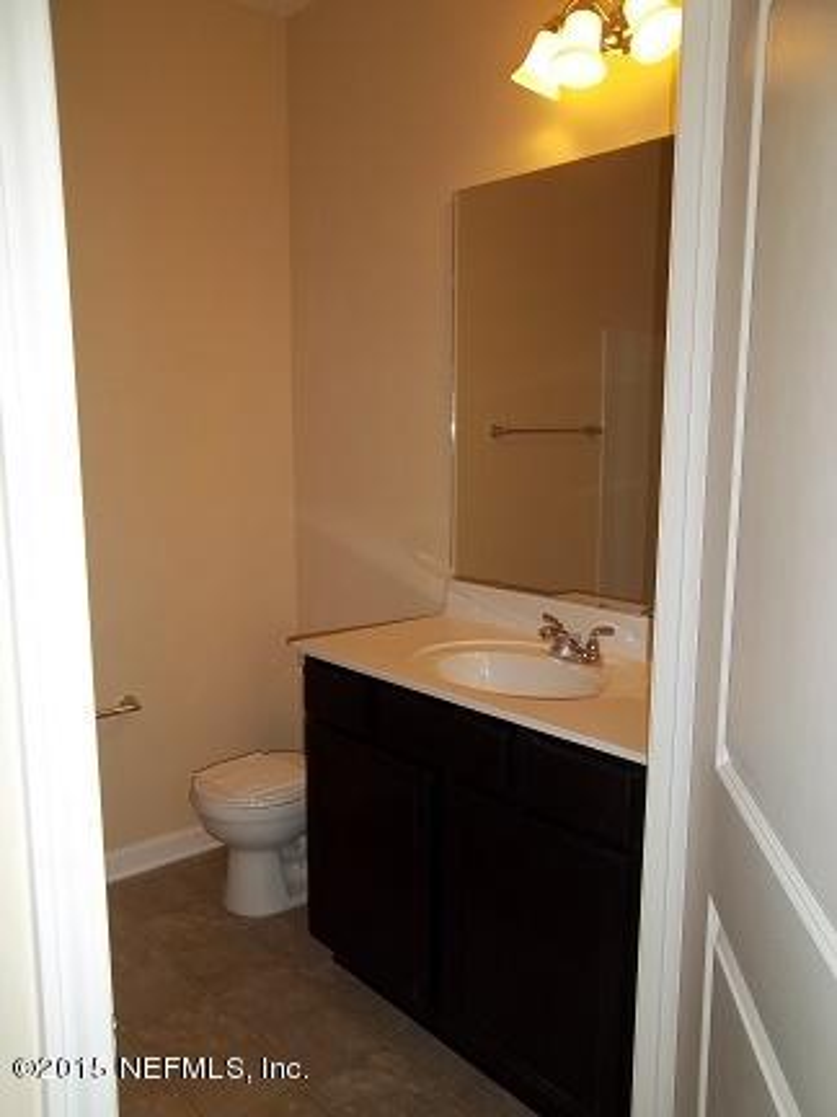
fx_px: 903
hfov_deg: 49.7
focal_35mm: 28
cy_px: 558
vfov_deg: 63.4
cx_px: 418
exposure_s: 1/30
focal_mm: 5.05
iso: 64
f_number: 3.5
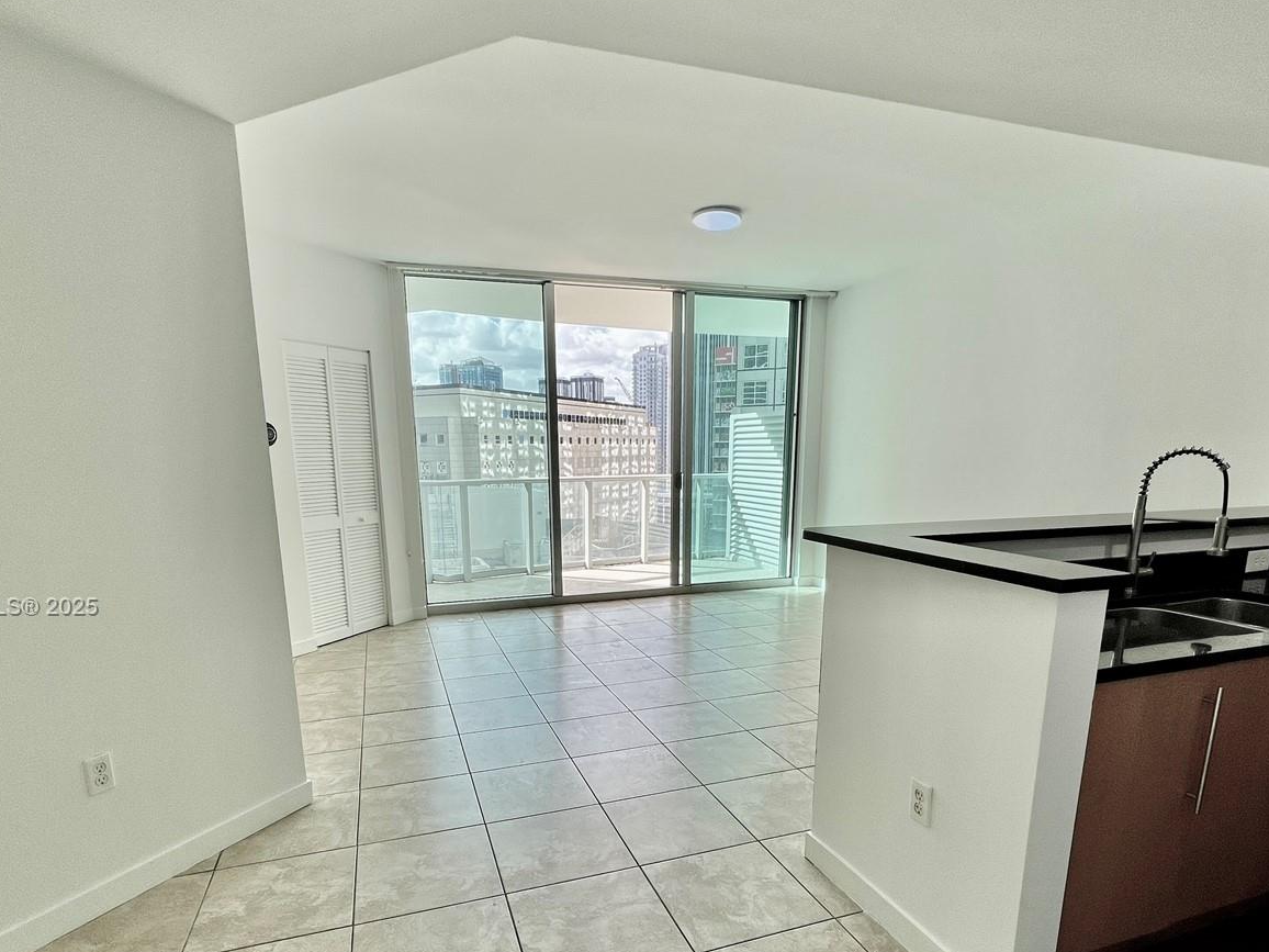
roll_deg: +0.6
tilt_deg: -13.4
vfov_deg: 70.2
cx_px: 625
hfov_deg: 87.7
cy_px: 608
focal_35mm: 18
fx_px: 660
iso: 32
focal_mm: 1.57
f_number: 1.8
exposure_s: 1/447
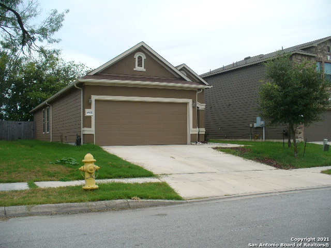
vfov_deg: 38.7
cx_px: 166
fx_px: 354
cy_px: 124
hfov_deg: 50.1
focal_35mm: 37
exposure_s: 1/320
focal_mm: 6.1
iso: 80
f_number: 2.8
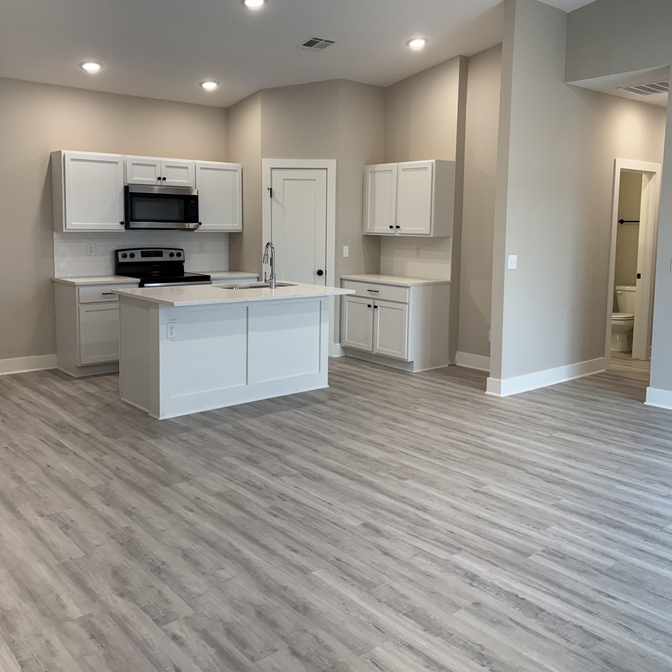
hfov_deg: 52.5
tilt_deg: -1.6
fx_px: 681
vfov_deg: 52.4
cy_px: 294
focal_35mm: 31
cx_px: 336
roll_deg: +1.3
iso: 125
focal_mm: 5.96
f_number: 1.6
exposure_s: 1/146
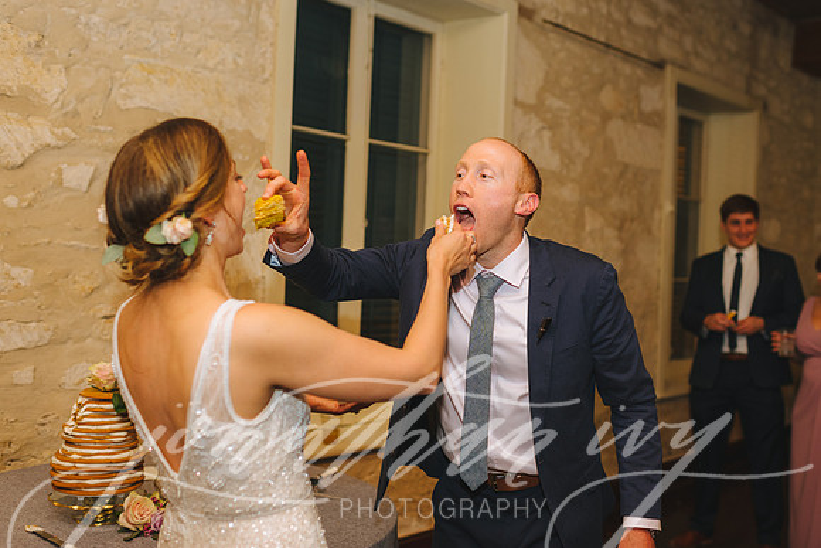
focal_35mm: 37
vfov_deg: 36.0
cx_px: 434
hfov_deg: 51.9
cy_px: 259
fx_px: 843
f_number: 2.5
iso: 800
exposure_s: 1/200
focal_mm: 35
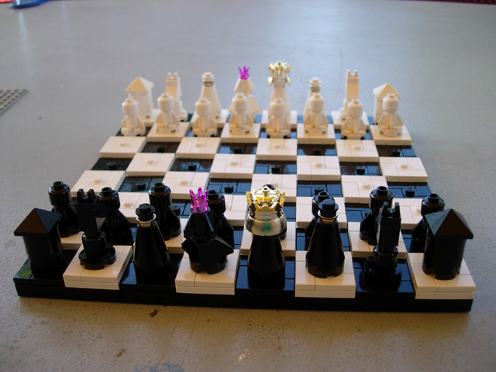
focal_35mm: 38
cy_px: 186
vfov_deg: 37.7
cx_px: 248
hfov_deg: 49.0
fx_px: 544
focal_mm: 7.8
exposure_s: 1/209
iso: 79
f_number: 2.8
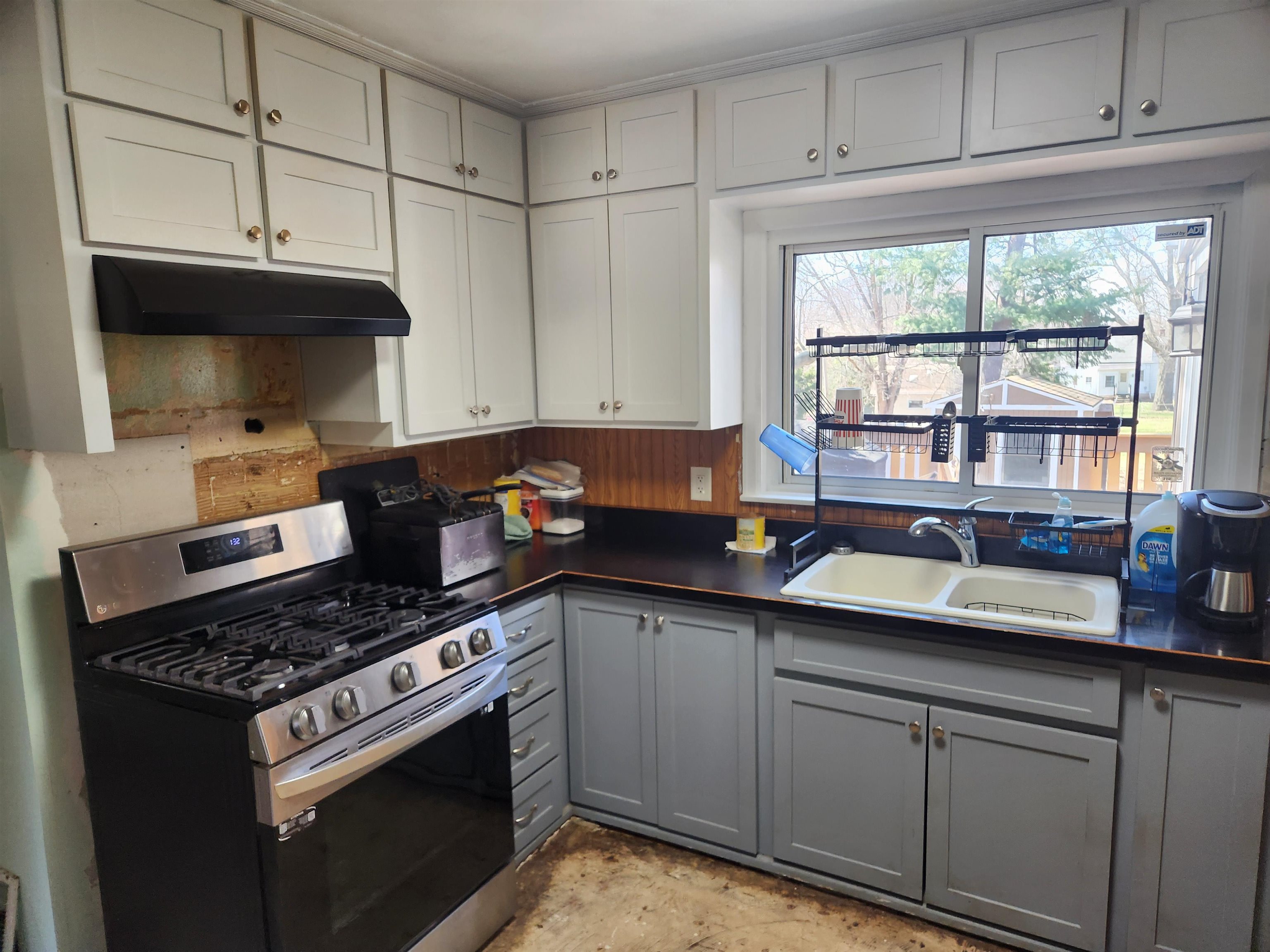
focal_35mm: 23
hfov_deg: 73.9
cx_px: 635
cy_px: 476
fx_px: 844
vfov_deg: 58.9
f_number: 1.8
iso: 200
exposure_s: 1/120
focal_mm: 5.4
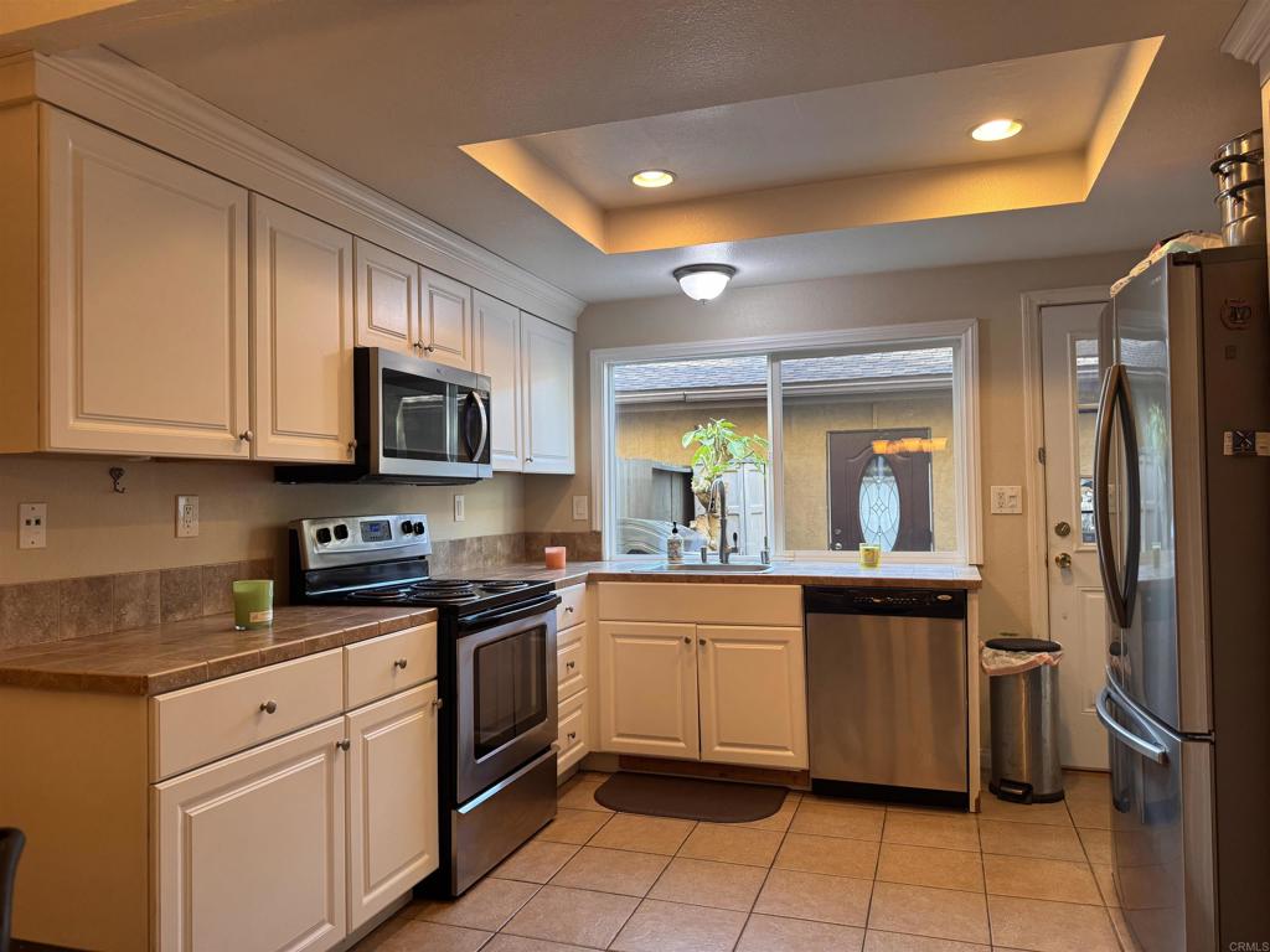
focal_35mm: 24
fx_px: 881
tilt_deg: +1.4
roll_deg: +0.6
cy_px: 476
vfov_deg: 56.8
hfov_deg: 71.6
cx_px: 635
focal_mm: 6.76
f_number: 1.78
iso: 200
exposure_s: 1/120
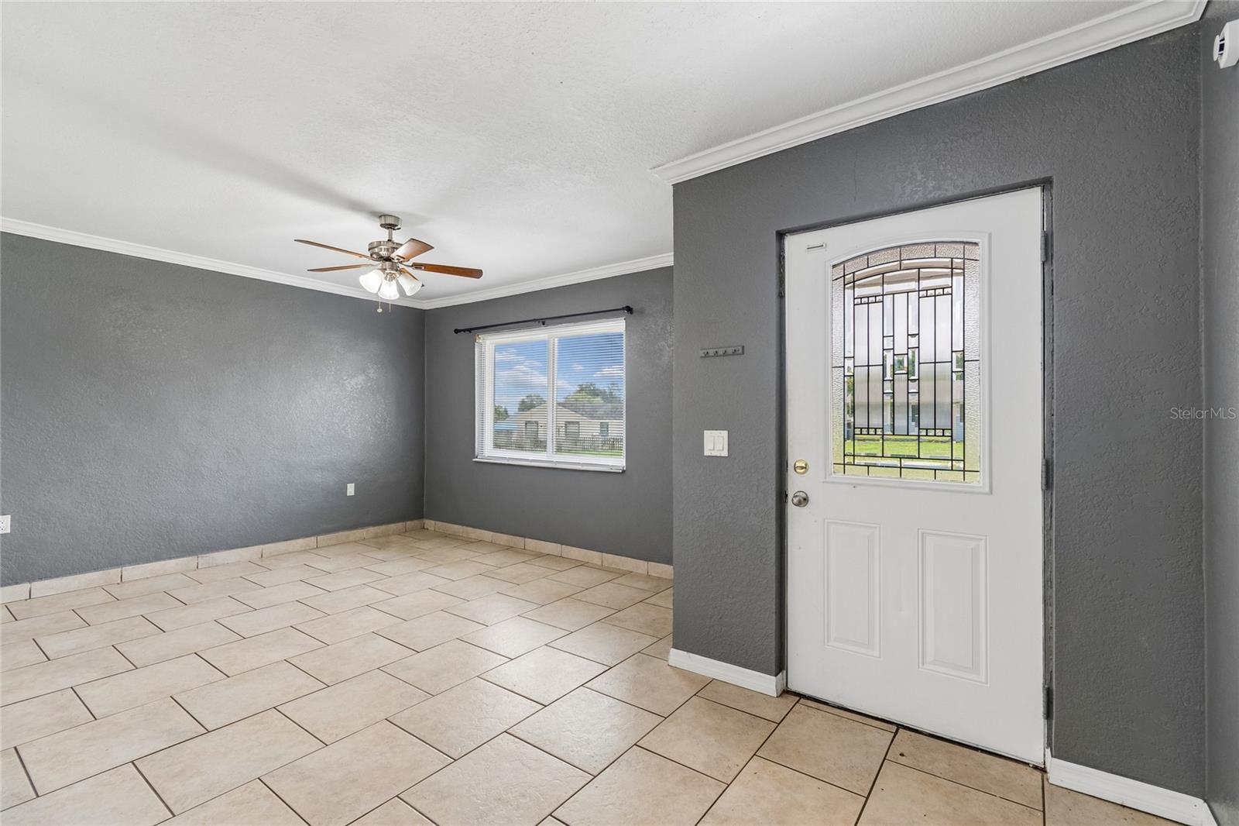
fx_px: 516
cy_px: 413
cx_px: 620
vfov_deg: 77.3
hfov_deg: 100.4
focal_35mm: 15
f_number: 7.1
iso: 100
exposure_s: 1/5
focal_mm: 10
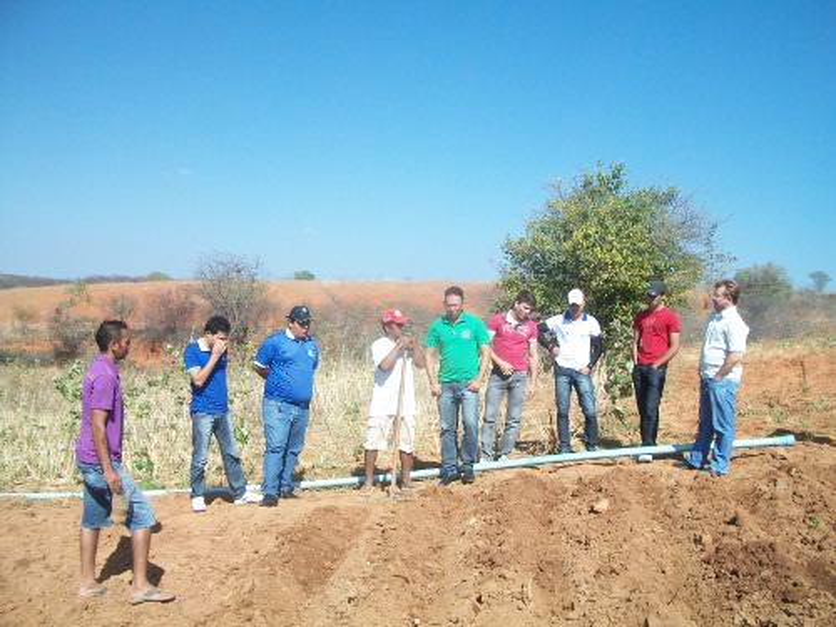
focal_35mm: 32
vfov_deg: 44.2
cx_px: 418
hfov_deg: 56.8
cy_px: 314
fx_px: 773
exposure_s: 1/320
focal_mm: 5.7
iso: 80
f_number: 5.5
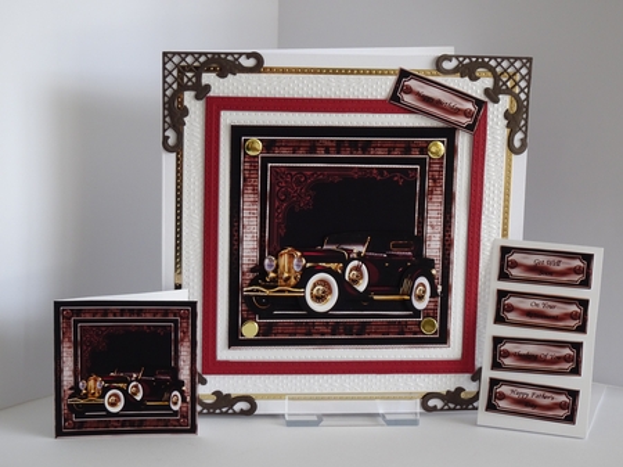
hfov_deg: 26.0
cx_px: 312
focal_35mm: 75
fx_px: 1349
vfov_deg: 19.6
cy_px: 234
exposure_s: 1/80
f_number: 5
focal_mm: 12.87
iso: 200
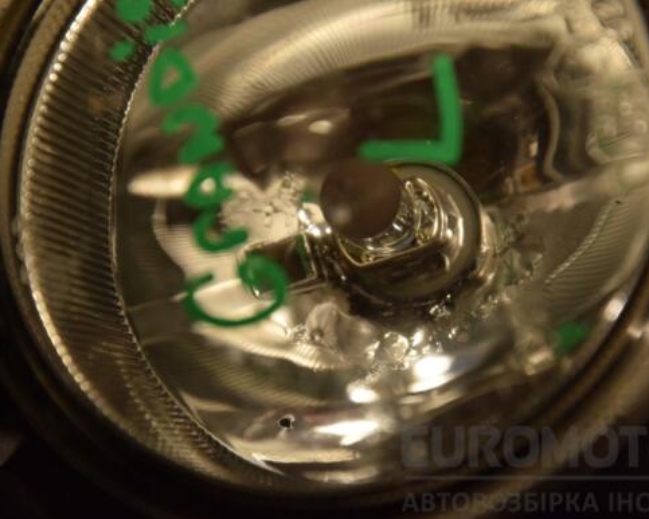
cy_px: 268
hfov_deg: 10.5
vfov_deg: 8.4
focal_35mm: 184
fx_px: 3525
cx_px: 376
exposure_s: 1/500
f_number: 5.6
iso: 800
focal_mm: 105
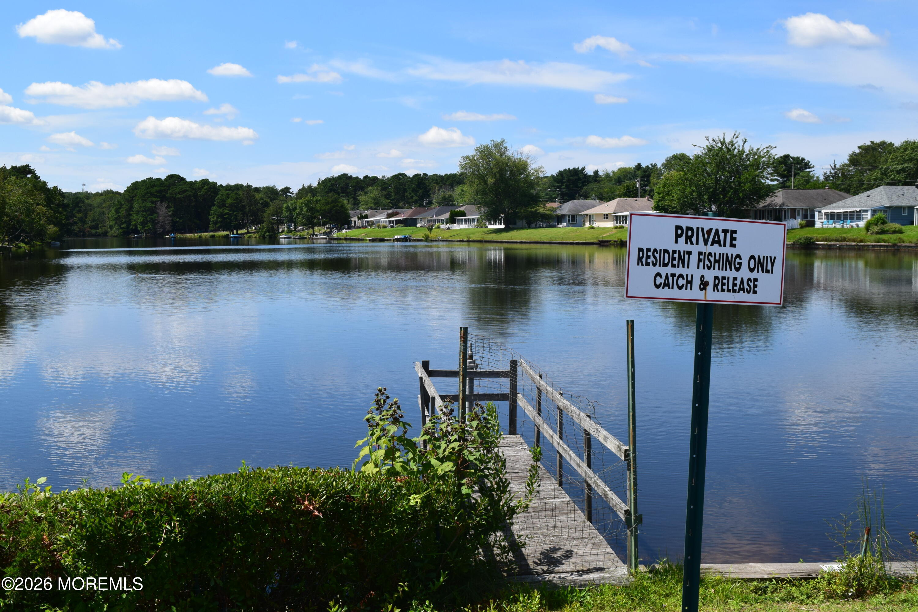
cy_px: 306
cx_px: 459
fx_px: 956
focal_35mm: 38
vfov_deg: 35.5
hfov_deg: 51.3
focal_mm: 25
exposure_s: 1/500
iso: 320
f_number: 11
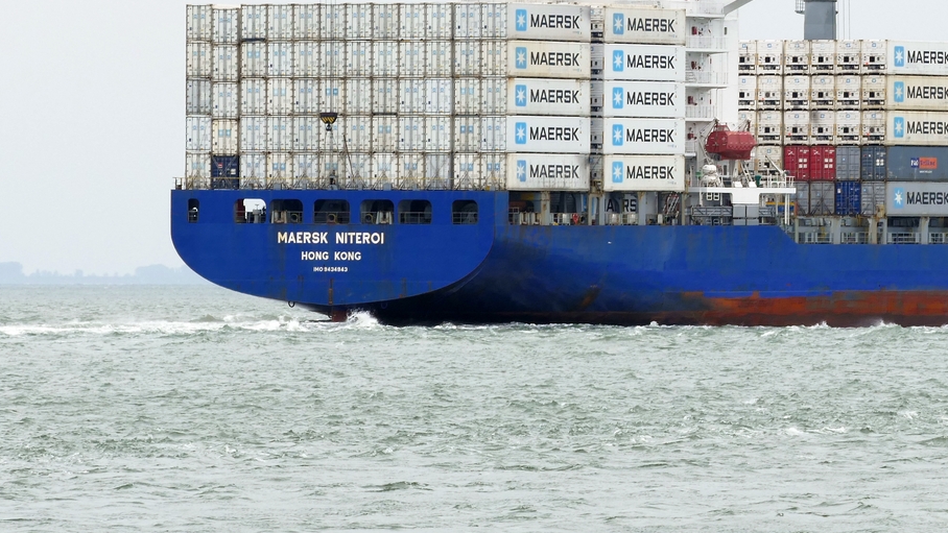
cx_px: 832
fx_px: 10232
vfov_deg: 3.0
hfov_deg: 5.3
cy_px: 75
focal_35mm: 407
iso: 125
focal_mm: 71.46
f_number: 5.6
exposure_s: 1/400
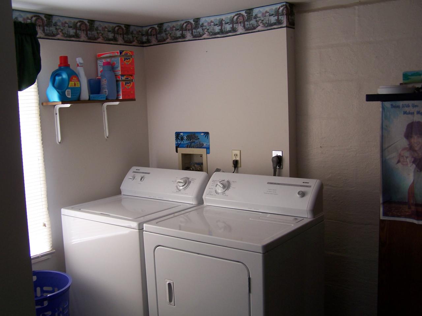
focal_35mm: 38
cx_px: 211
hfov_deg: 49.0
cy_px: 158
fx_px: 463
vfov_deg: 37.7
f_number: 2.8
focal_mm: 6.3
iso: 80
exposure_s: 1/13
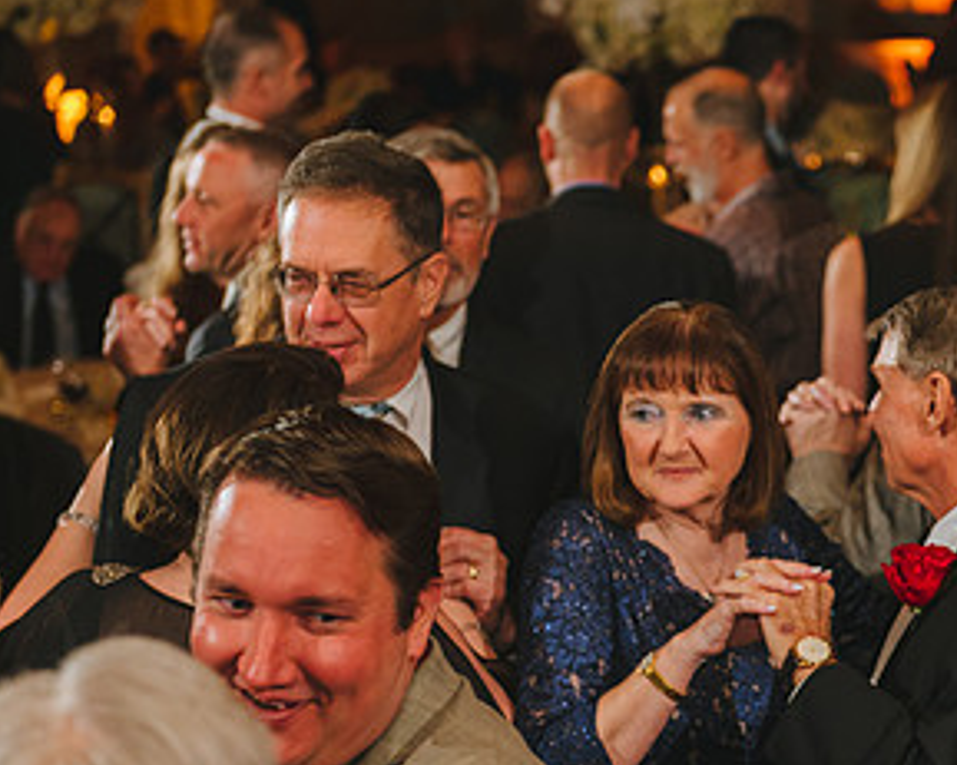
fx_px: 3313
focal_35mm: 117
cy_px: 594
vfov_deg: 13.1
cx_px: 927
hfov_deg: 16.2
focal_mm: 62
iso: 1250
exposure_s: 1/160
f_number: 3.5
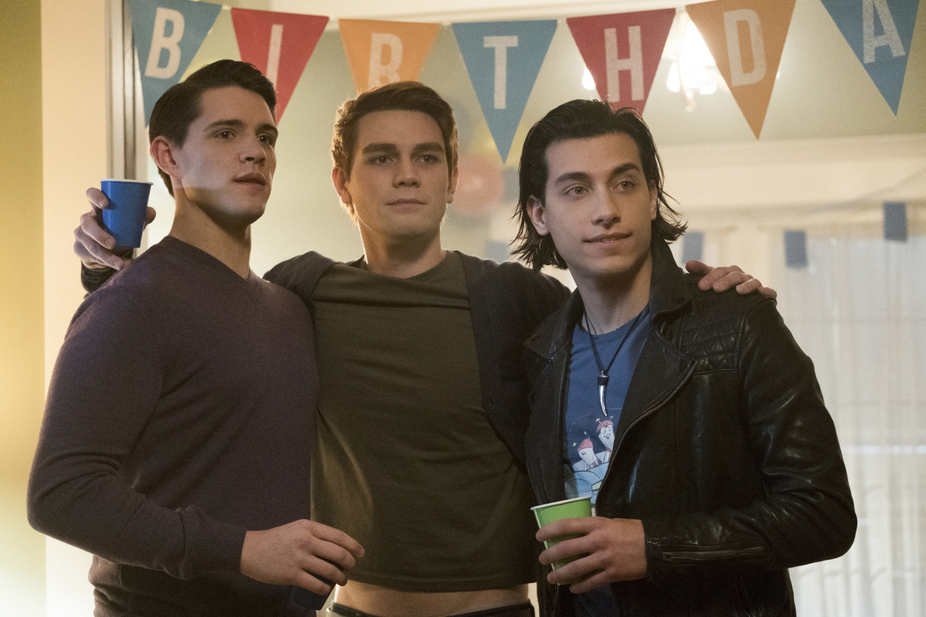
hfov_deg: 25.1
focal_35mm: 81
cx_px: 463
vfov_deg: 16.9
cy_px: 308
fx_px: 2083
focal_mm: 54.1
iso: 8000
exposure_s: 1/250
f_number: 2.8
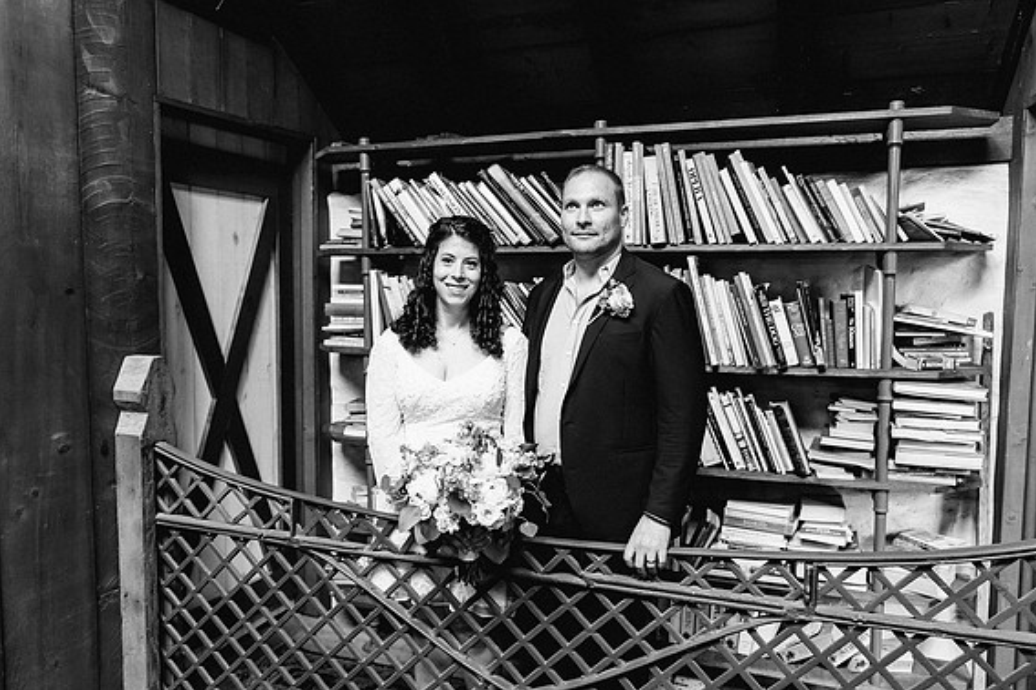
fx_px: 777
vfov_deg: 47.9
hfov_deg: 67.4
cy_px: 349
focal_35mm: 27
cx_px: 523
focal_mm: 24
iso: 1600
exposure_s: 1/80
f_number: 2.8
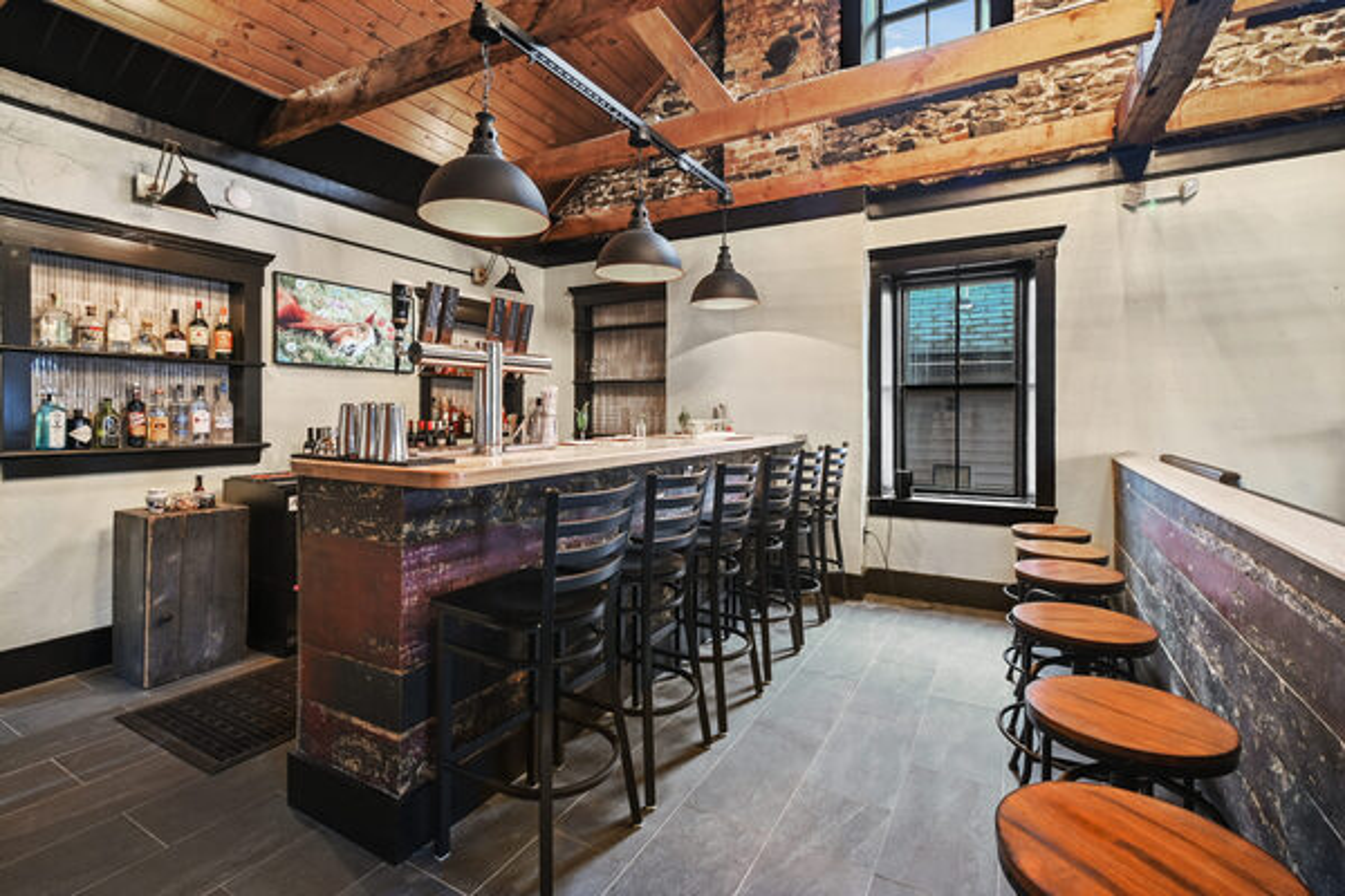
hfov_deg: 100.4
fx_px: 560
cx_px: 672
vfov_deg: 77.3
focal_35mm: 15
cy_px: 448
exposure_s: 4
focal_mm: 10
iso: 320
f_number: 7.1
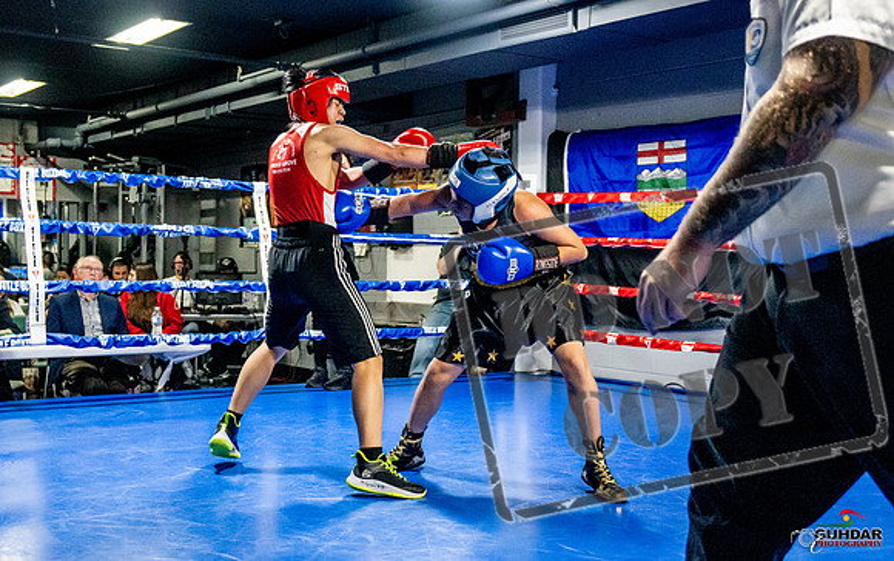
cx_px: 427
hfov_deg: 44.7
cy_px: 288
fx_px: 1086
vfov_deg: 29.0
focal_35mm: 45
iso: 5000
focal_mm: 25
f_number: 2.8
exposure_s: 1/800
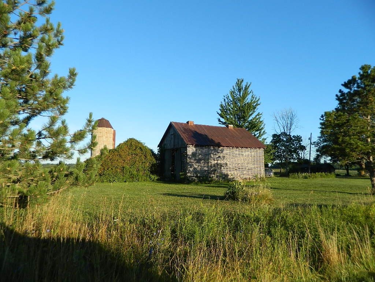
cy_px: 141
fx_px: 271
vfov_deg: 54.9
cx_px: 188
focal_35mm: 25
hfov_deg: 69.4
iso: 80
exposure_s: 1/500
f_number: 3.1
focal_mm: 4.5
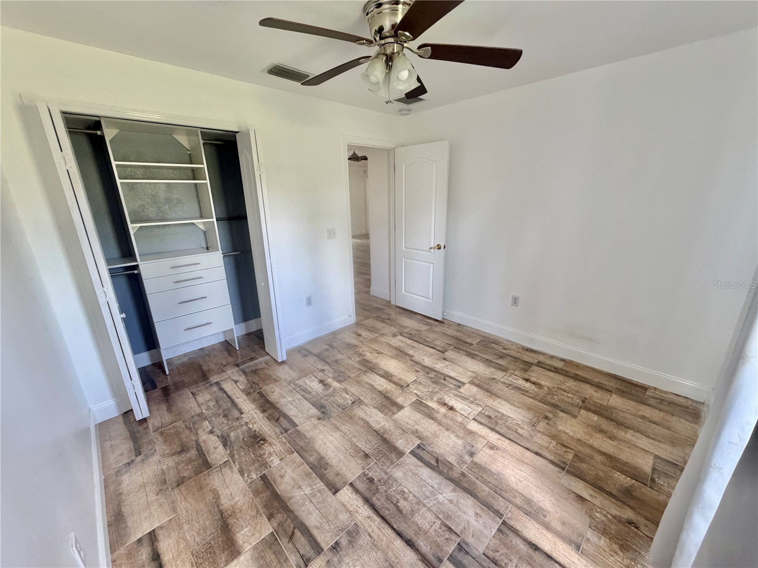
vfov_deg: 85.7
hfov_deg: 102.1
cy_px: 284
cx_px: 379
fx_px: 307
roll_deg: +1.2
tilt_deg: -16.7
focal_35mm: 14
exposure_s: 1/121
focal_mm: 2.22
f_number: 2.2
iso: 250
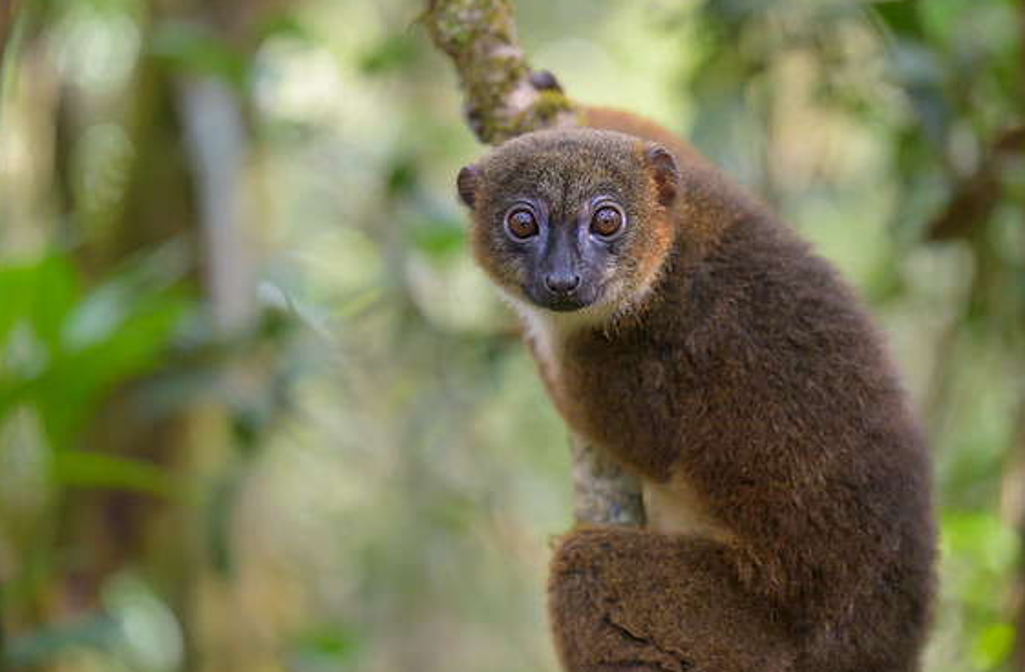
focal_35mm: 135
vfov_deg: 10.0
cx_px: 529
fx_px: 3825
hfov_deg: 15.3
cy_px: 341
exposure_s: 1/2500
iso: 3200
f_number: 2.8
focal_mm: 125
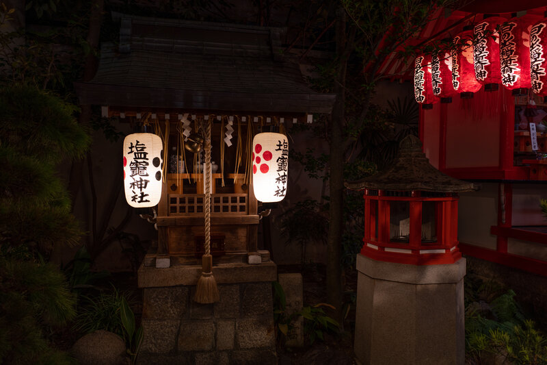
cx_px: 274
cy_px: 182
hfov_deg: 65.5
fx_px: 425
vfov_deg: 46.4
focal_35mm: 28
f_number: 2.8
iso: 100
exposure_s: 1/20
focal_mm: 18.3
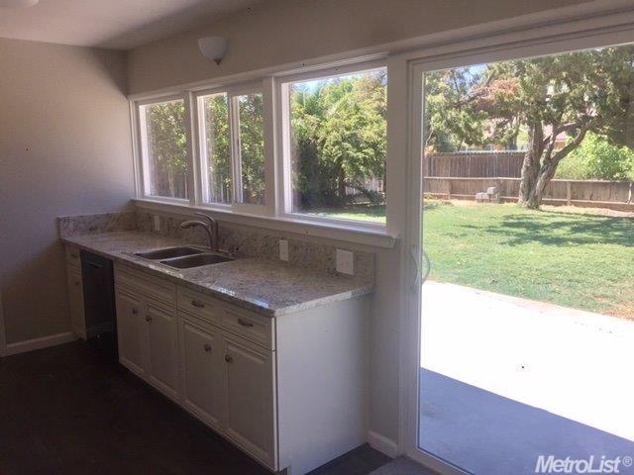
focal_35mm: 29
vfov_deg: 48.2
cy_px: 238
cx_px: 317
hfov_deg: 61.7
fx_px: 531
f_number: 2.2
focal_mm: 4.15
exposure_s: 1/395
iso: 32
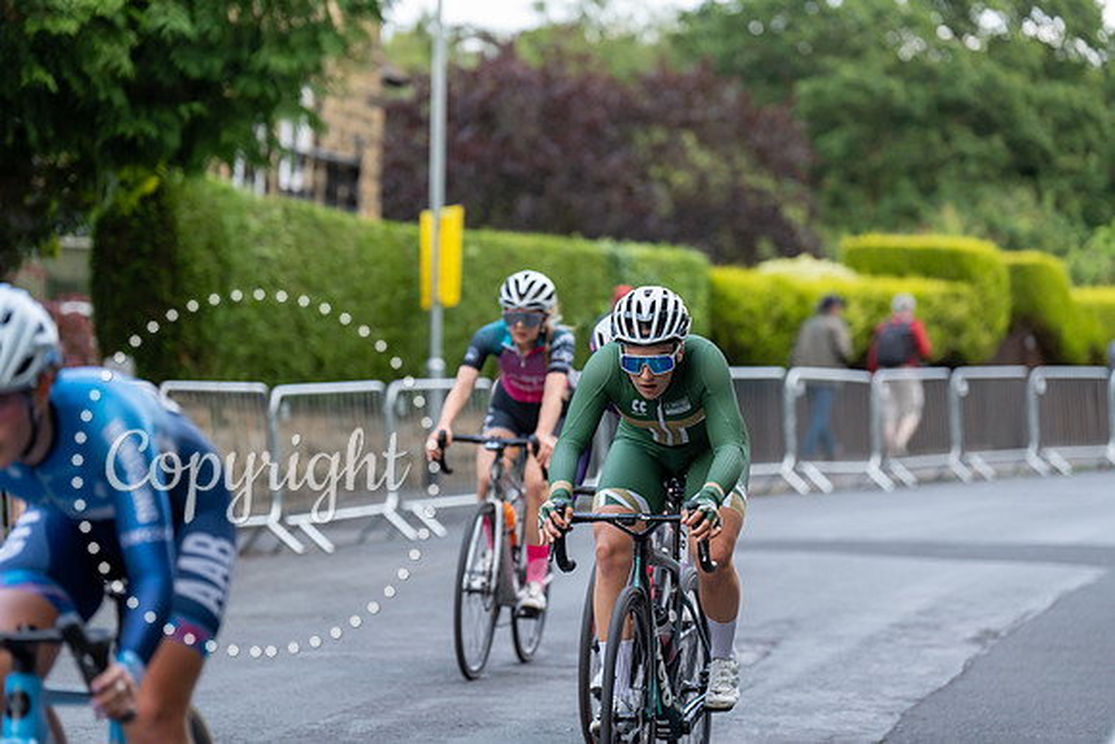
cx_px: 558
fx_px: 3996
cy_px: 372
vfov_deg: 10.6
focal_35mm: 129
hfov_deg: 15.9
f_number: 2.8
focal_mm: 129
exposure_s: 1/500
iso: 640
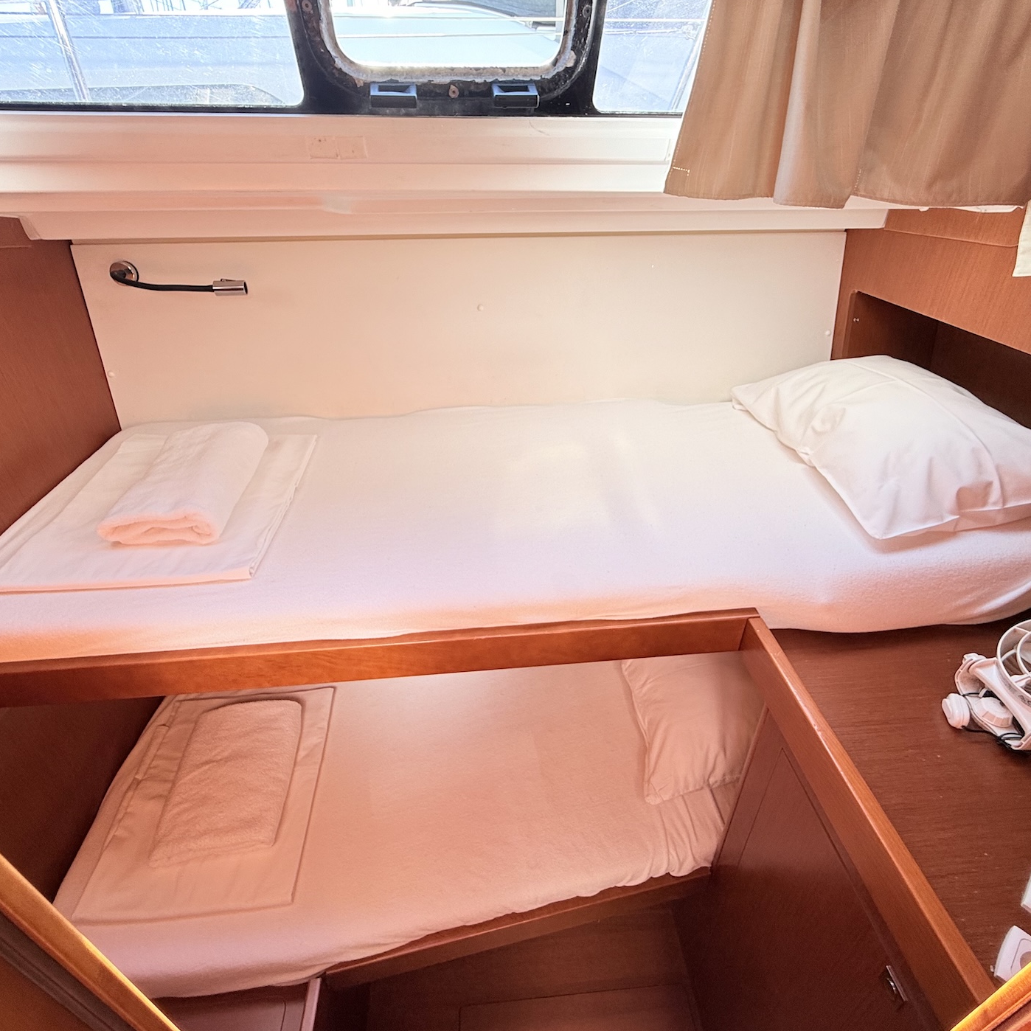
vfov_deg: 84.0
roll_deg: +1.1
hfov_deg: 84.0
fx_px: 573
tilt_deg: -33.0
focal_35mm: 17
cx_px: 518
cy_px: 512
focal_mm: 2.22
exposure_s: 1/99
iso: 50
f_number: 2.2
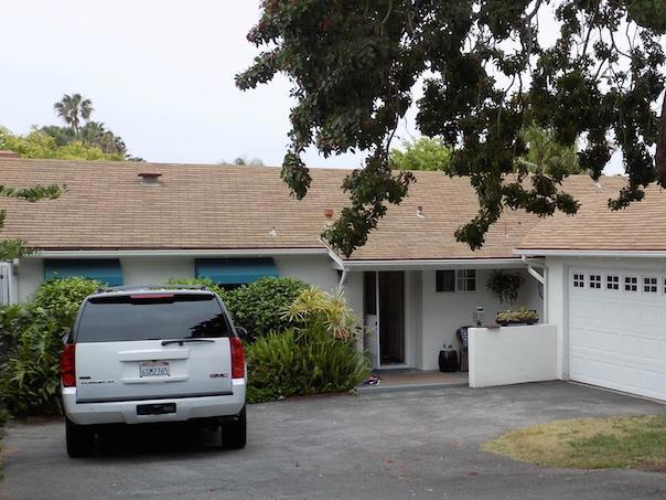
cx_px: 520
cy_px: 344
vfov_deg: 26.8
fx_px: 1039
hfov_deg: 34.6
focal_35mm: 54
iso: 80
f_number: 3.4
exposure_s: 1/400
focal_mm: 6.1
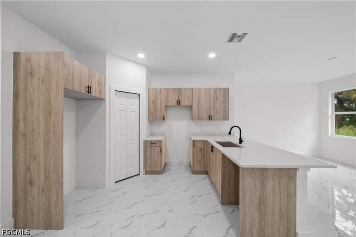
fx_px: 119
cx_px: 178
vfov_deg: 90.0
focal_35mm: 12
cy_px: 118
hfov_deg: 112.6
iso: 200
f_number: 9
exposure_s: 1/3
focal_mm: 12
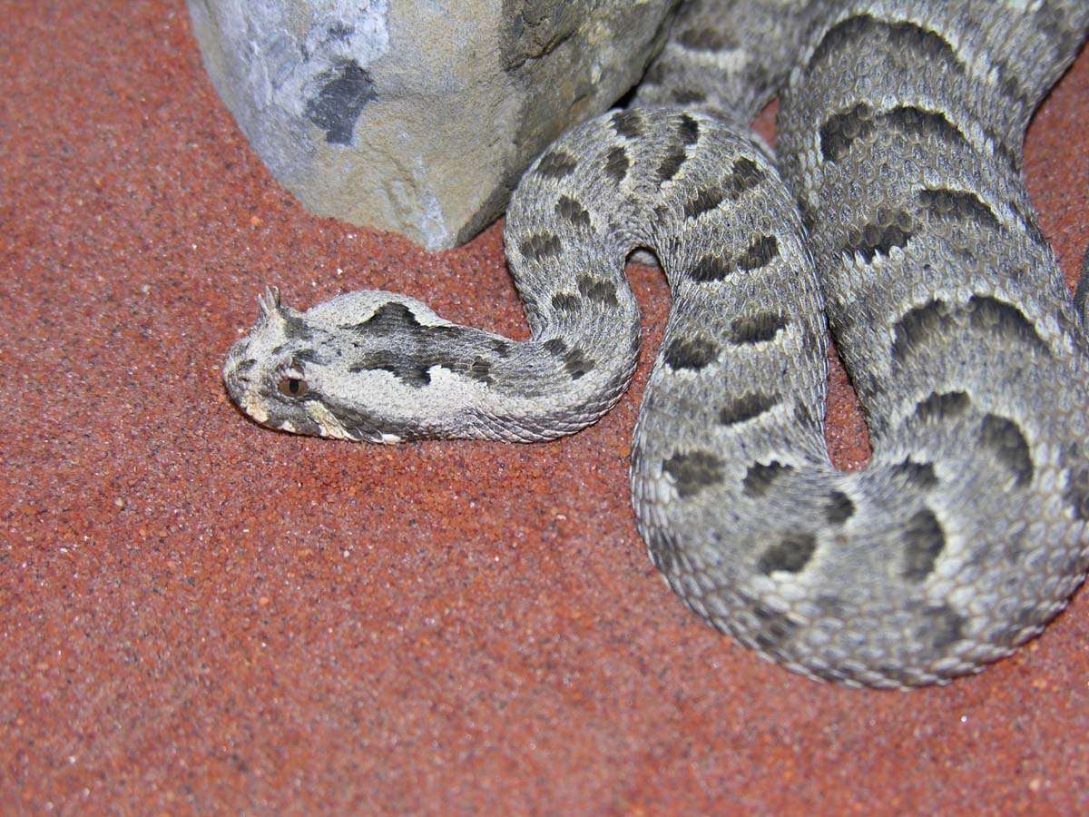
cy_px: 408
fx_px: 3272
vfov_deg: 14.2
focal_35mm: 104
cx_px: 544
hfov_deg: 18.9
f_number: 3.7
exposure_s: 1/60.1
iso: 50
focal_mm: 26.5
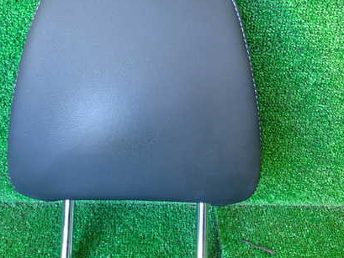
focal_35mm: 44
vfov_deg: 32.9
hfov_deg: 42.9
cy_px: 118
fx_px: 437
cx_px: 162
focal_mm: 5.4
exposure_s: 1/30
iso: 320
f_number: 2.3
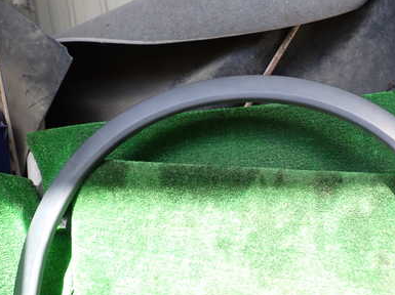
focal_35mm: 39
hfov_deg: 47.0
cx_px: 269
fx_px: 445
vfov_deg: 36.5
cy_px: 187
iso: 100
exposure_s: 1/100
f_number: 2.8
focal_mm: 4.5
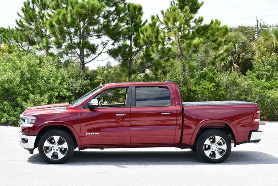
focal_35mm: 52
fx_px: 402
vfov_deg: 26.0
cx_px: 139
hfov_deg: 38.2
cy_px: 93
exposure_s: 1/250
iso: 200
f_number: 7.1
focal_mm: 26
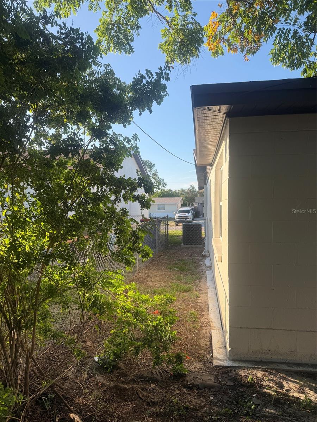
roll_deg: -0.3
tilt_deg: -0.7
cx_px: 158
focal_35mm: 24
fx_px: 293
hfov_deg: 56.8
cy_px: 211
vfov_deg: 71.6
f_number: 1.78
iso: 80
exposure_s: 1/1192
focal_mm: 6.76
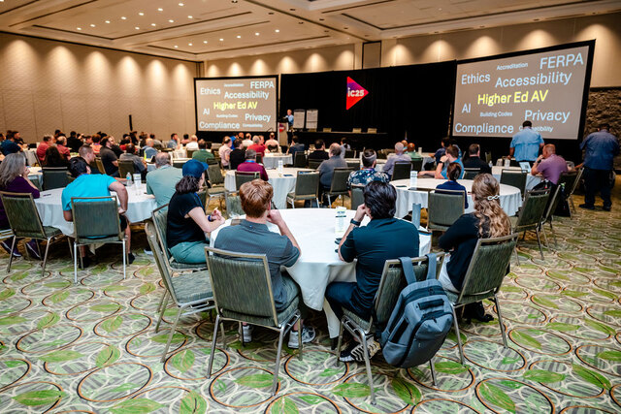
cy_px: 207
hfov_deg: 71.7
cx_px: 310
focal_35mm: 25
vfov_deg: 51.4
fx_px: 430
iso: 1250
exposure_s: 1/160
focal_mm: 24
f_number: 2.8
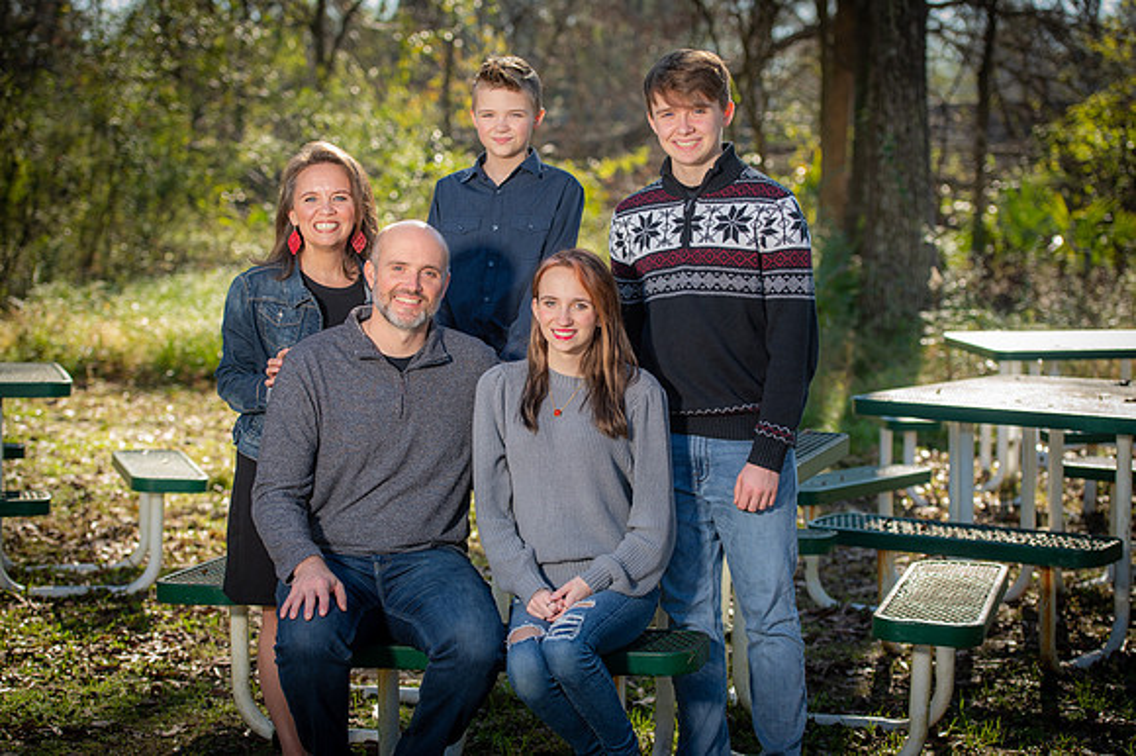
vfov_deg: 17.5
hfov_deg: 26.0
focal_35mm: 78
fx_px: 2460
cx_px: 568
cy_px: 378
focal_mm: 78
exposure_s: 1/250
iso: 50
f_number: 3.5
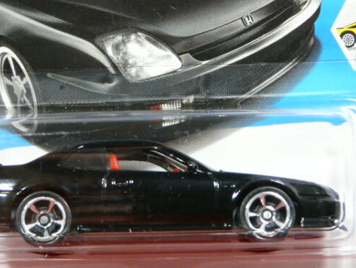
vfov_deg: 8.2
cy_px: 119
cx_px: 154
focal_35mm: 181
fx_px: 1862
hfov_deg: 10.9
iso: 200
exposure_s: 1/30
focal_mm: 15.4
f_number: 3.6
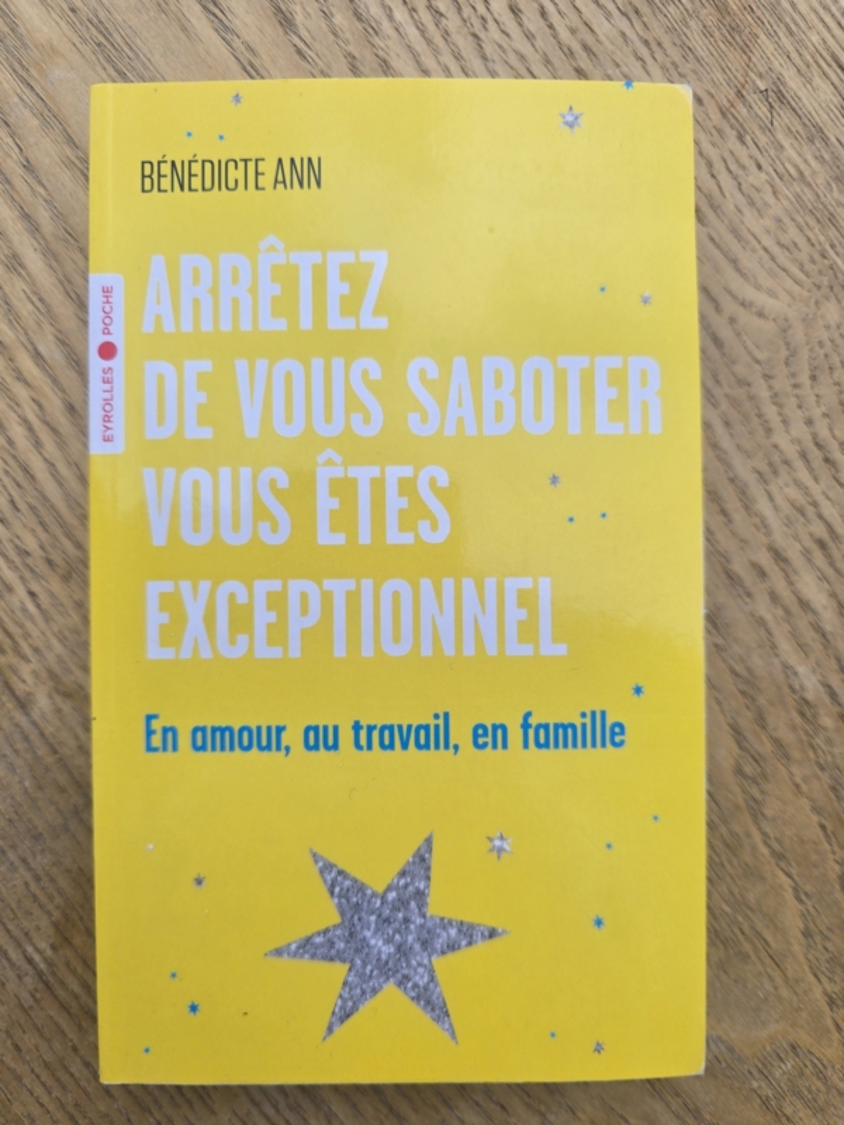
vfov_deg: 73.9
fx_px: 748
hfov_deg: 58.9
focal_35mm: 23
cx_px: 422
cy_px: 562
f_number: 1.7
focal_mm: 6.3
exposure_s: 1/202
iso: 12
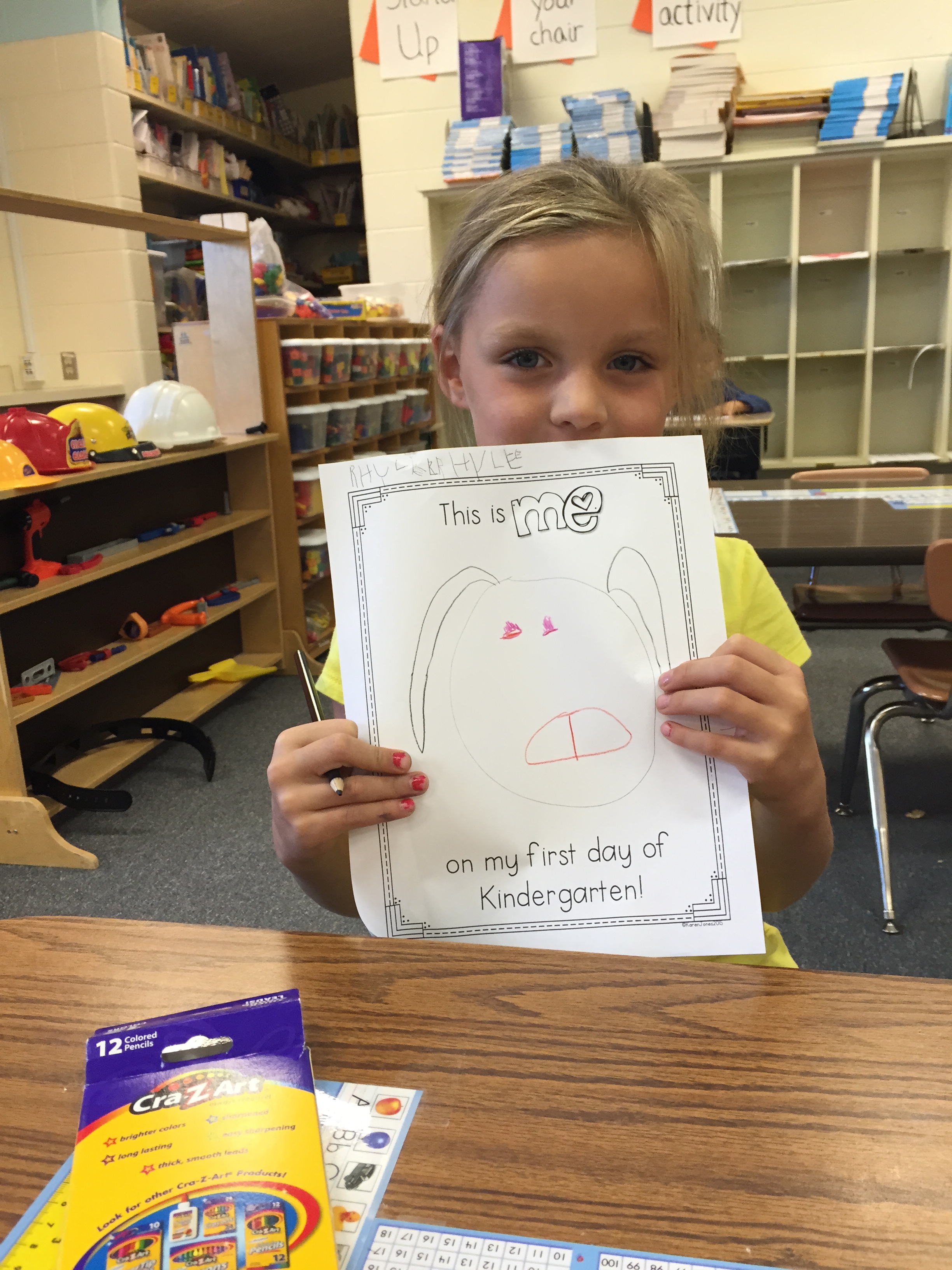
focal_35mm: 29
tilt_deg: -15.2
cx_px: 476
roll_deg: +3.4
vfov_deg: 61.7
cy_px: 635
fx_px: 1063
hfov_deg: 48.2
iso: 40
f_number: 2.2
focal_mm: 4.15
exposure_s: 1/30
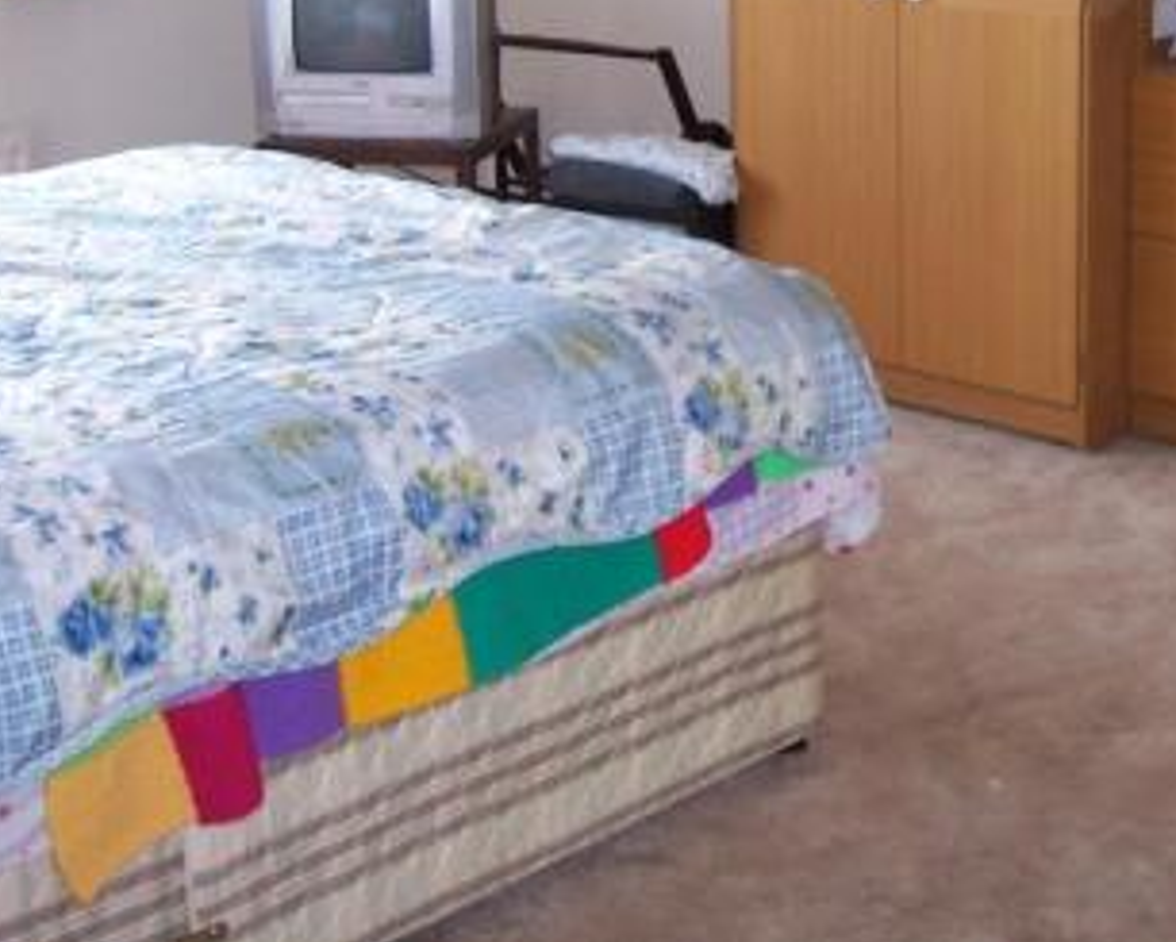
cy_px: 117
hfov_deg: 28.0
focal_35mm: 67
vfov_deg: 22.3
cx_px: 844
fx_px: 2333
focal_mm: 6
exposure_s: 1/60
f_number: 3
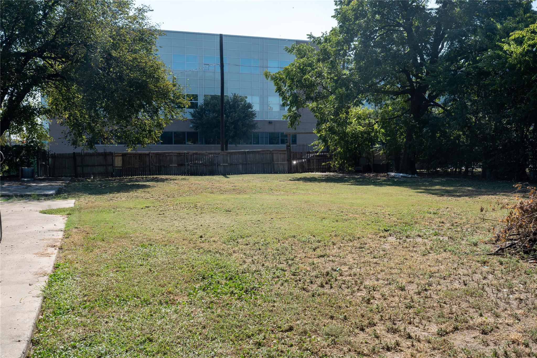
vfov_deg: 37.8
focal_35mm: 35
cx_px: 268
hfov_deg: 54.4
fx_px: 522
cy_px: 179
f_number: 11
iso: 400
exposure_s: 1/320
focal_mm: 35
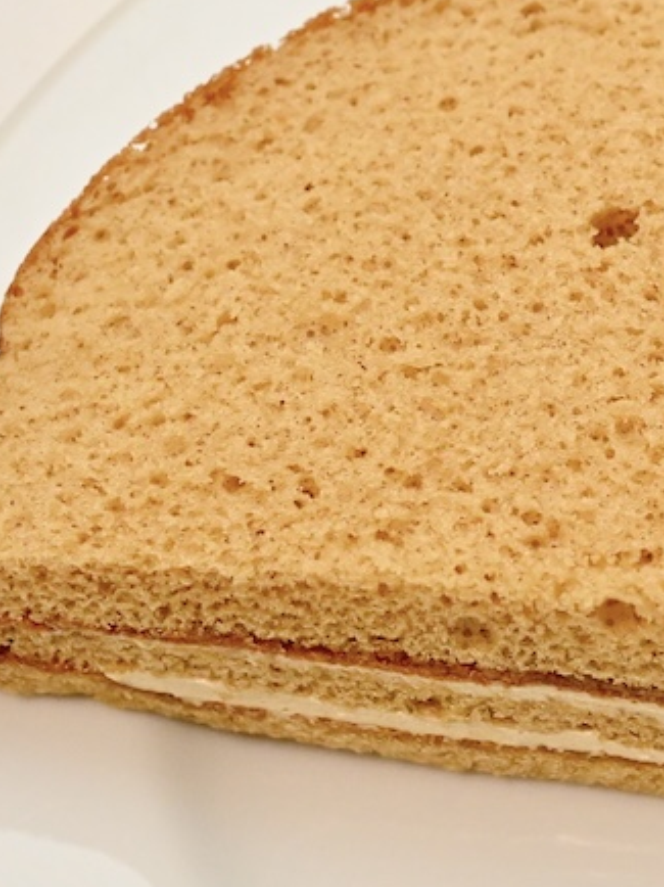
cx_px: 876
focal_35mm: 133
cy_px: 312
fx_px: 3405
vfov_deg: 14.8
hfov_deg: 10.9
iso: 6400
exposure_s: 1/200
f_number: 13
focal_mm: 60
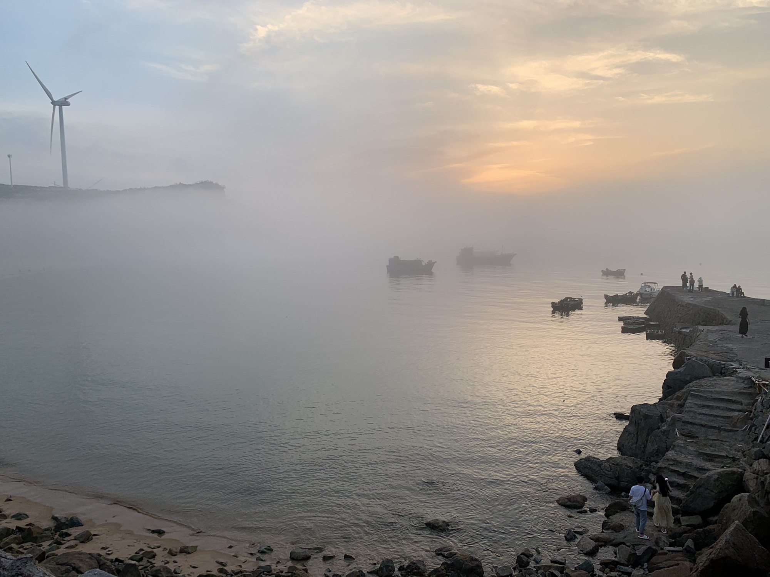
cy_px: 288
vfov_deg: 53.1
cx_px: 385
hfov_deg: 67.3
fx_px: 578
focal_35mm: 26
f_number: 1.8
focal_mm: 4.25
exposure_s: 1/317
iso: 25
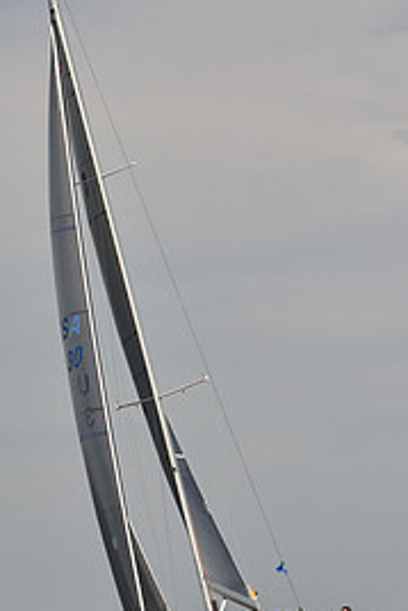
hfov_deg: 4.9
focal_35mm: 281
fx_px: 4770
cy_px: 301
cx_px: 74
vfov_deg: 7.3
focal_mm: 130
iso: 250
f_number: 3.2
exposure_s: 1/2500
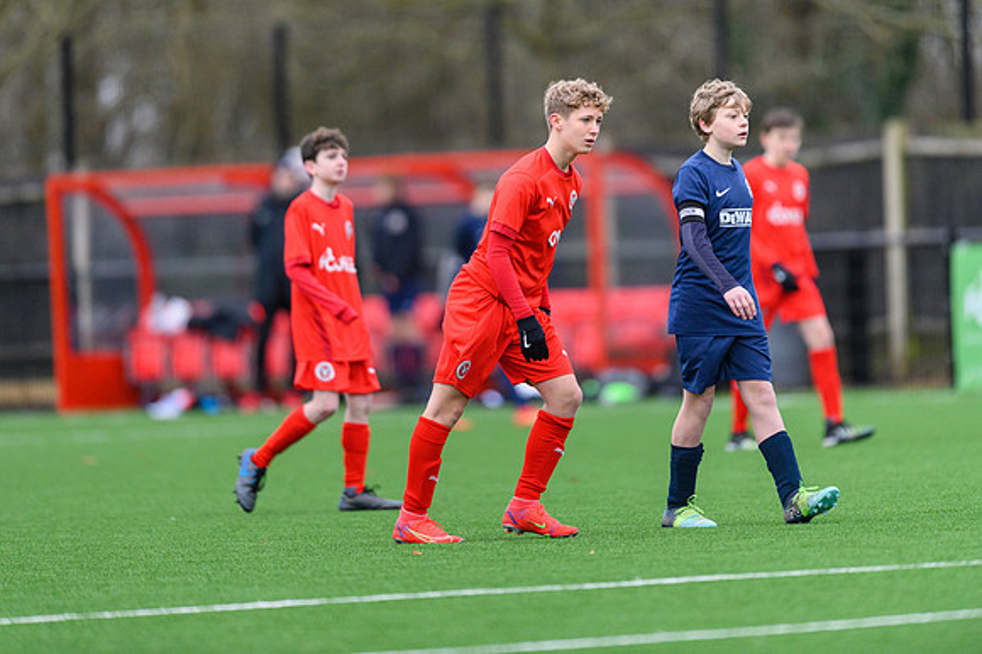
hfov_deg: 5.2
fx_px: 10904
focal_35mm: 400
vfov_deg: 3.4
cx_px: 491
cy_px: 327
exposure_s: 1/2000
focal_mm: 400
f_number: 2.8
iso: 3600
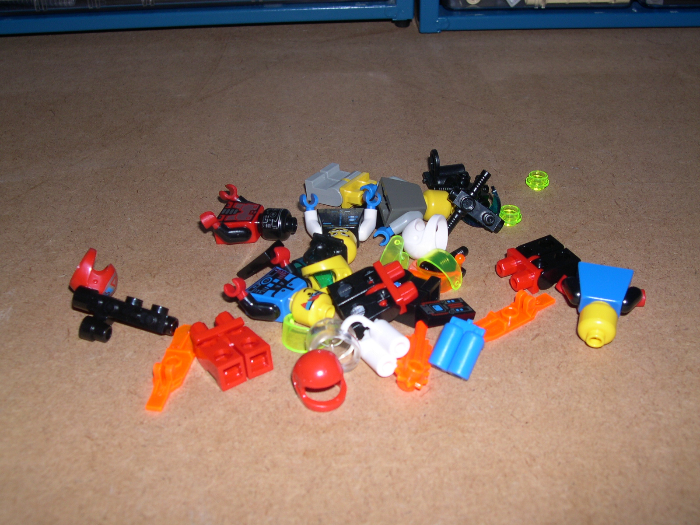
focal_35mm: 42
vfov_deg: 34.3
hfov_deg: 44.8
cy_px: 262
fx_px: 849
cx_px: 350
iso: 100
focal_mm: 9
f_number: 8
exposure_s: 1/60
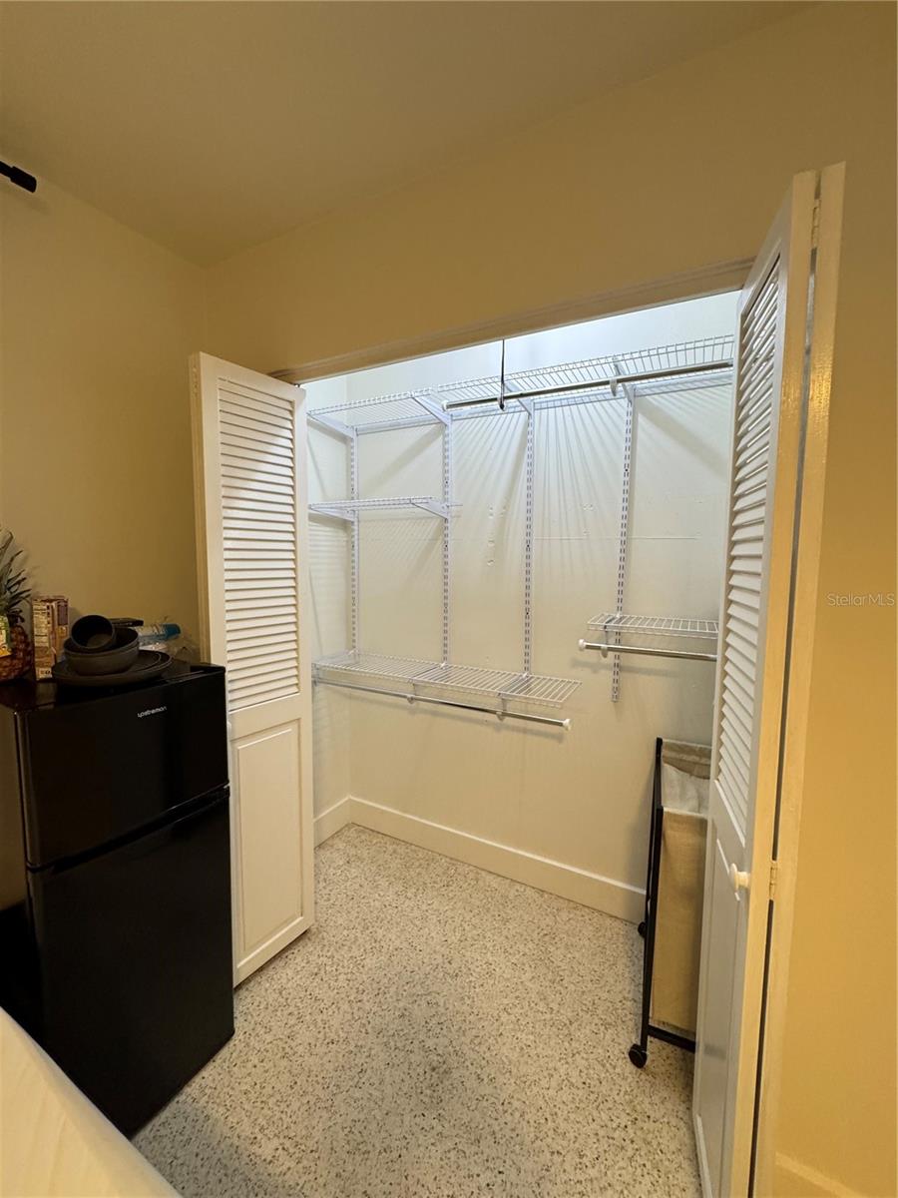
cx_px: 449
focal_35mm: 14
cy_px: 599
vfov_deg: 102.1
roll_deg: -1.0
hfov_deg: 85.7
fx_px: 484
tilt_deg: -5.6
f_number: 2.2
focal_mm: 2.22
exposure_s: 1/60
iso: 250
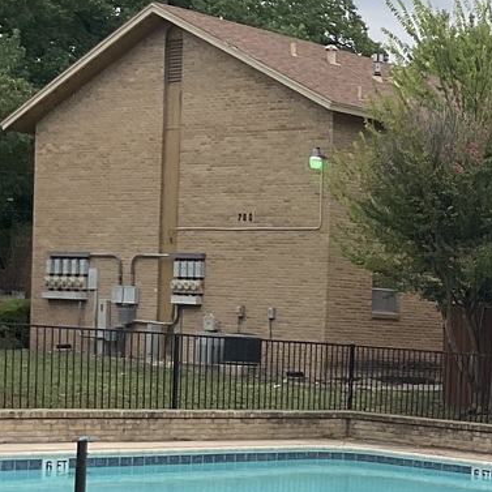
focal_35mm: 98
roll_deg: -4.0
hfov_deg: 16.7
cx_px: 643
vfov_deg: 17.5
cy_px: 419
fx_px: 1576
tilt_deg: +1.4
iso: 16
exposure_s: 1/1984
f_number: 1.8
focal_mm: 3
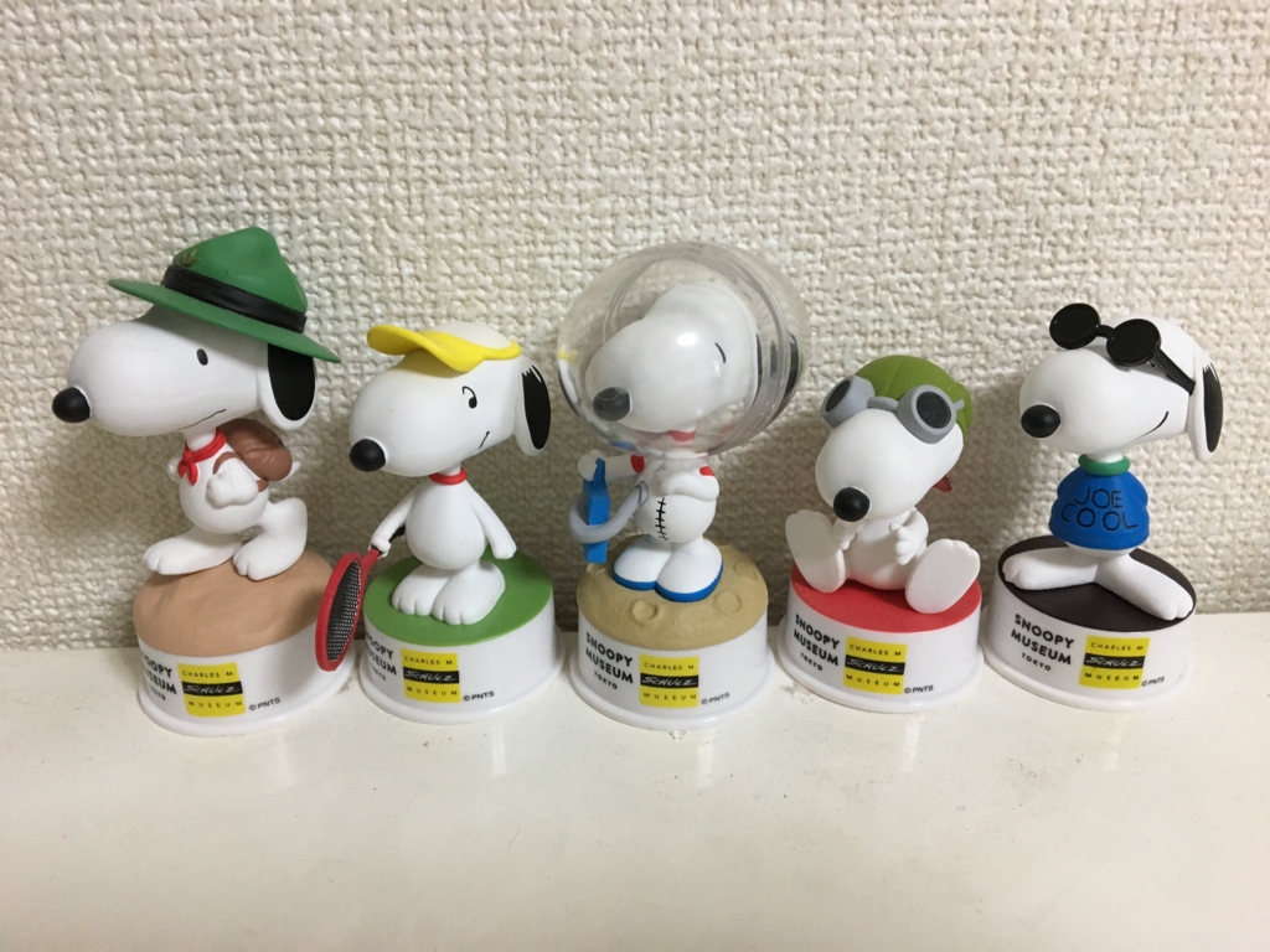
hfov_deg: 61.7
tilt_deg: -24.5
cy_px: 476
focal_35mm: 29
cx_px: 635
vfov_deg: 48.2
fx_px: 1064
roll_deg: +0.7
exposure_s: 1/30
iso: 125
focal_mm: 4.15
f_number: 2.2
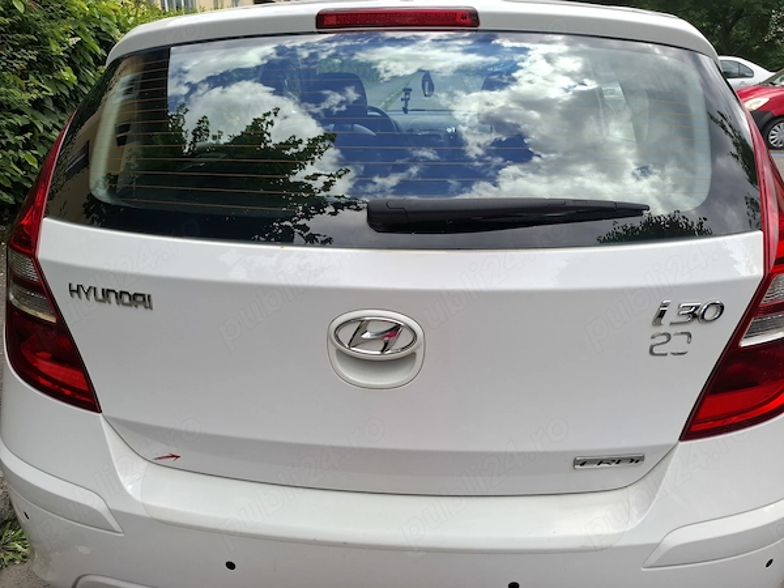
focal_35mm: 23
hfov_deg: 73.9
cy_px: 294
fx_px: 521
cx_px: 392
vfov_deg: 58.9
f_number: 1.8
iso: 50
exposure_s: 1/627
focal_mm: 5.54
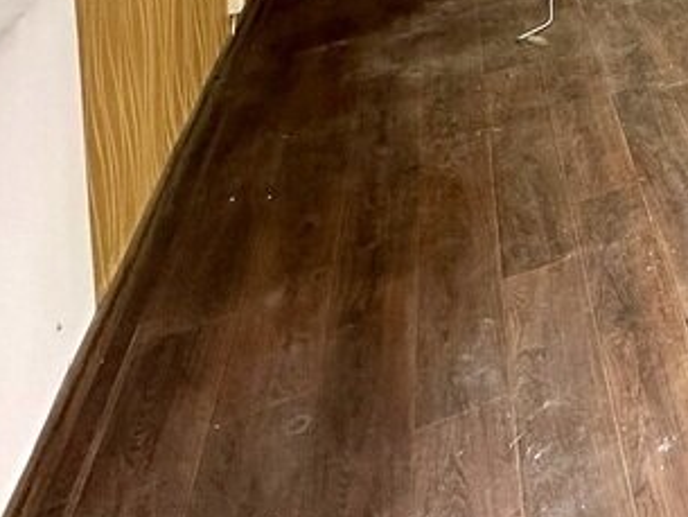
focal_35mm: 47
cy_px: -341
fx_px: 935
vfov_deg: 22.5
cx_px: 986
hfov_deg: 28.9
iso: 160
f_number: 2.2
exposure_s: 1/100
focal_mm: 2.22
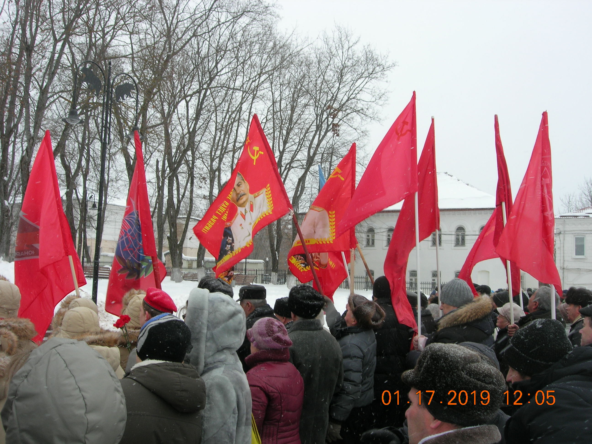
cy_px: 222
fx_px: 650
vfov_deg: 37.7
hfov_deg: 49.0
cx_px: 296
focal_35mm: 38
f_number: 4.8
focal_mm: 7.8
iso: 64
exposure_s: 1/115
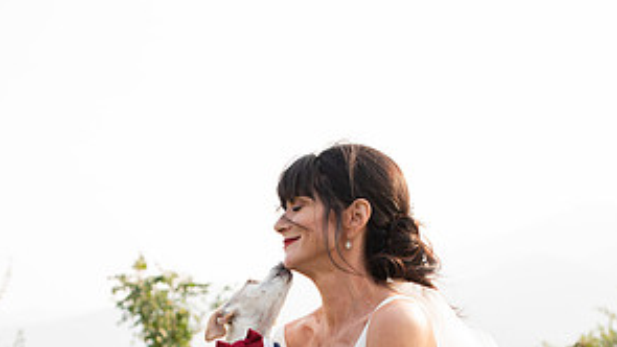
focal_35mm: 80
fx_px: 1309
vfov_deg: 14.5
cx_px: 310
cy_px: 449
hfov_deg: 26.5
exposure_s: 1/400
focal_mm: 50
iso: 160
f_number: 4
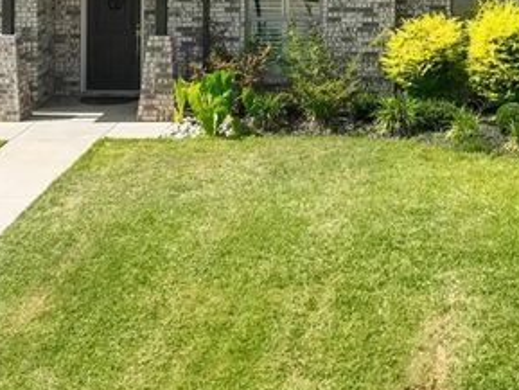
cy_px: -137
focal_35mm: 85
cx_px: 426
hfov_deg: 22.6
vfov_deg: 16.3
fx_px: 1275
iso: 100
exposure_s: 1/1600
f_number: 2.8
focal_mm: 12.29
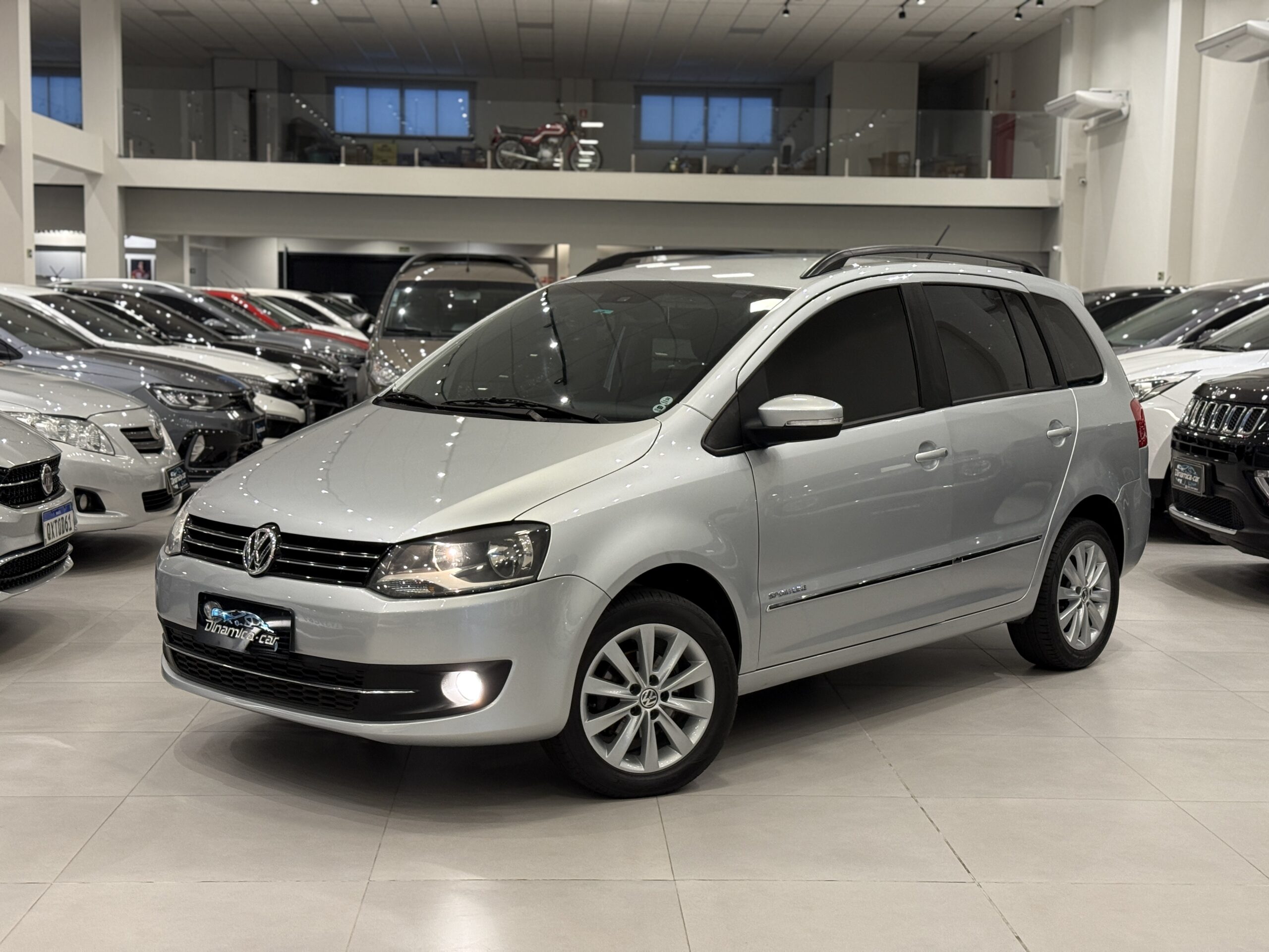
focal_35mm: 48
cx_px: 634
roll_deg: -1.2
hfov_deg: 39.7
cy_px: 476
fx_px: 1760
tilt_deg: -5.5
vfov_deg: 30.3
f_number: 1.78
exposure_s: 1/60
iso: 200
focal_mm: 6.76
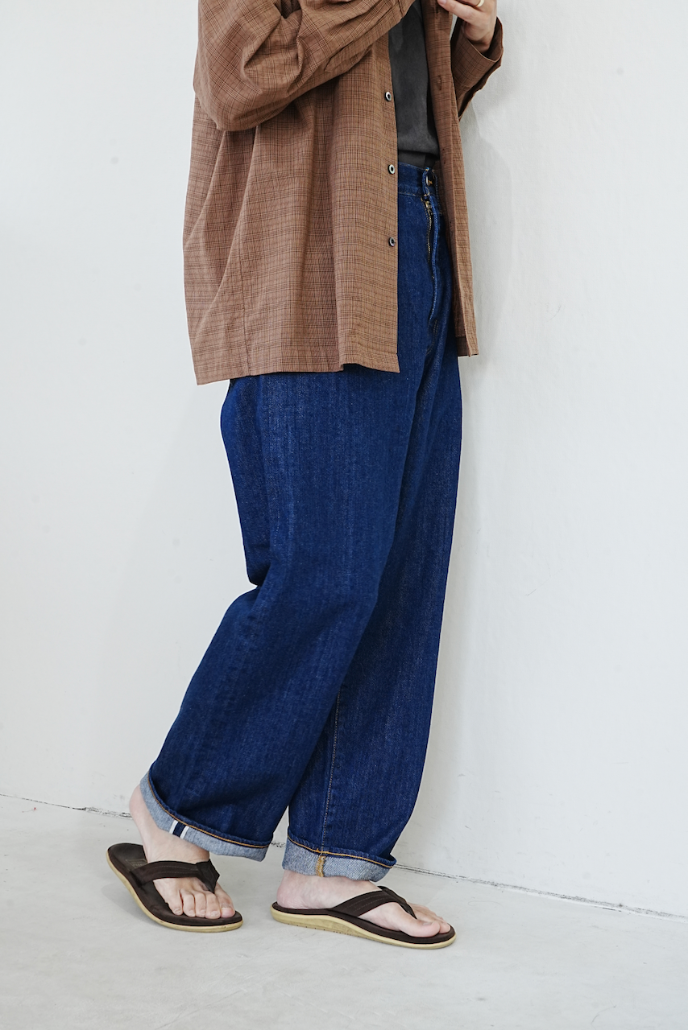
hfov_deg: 23.0
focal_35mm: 59
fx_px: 1690
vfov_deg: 33.9
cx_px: 344
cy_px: 515
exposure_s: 1/30
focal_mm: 59
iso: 1250
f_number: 11
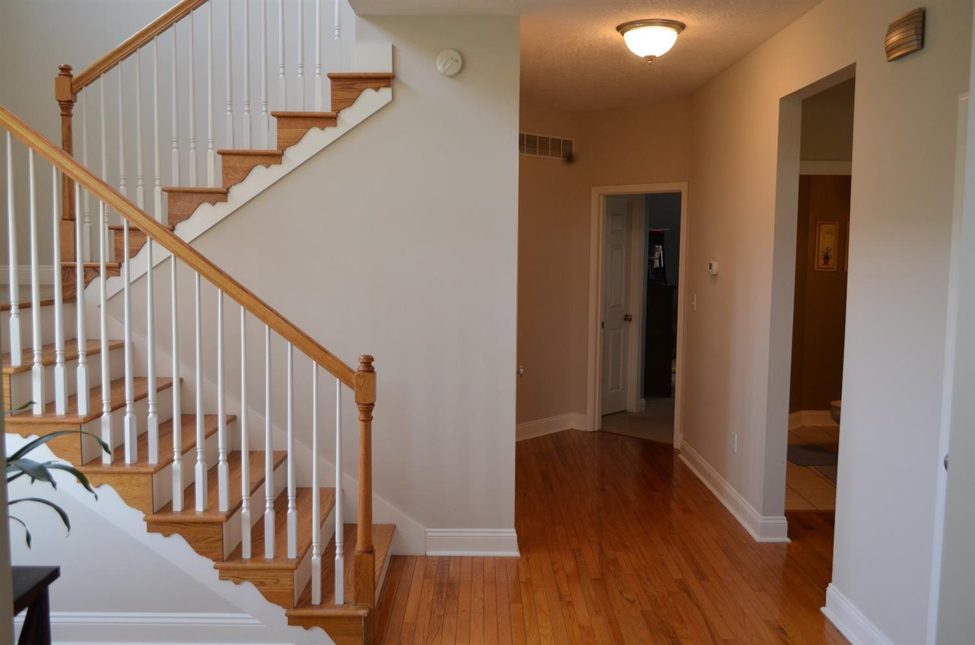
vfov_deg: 39.8
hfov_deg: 57.3
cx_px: 488
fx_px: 891
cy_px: 322
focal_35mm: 33
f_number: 4
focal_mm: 22
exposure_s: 1/60
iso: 400
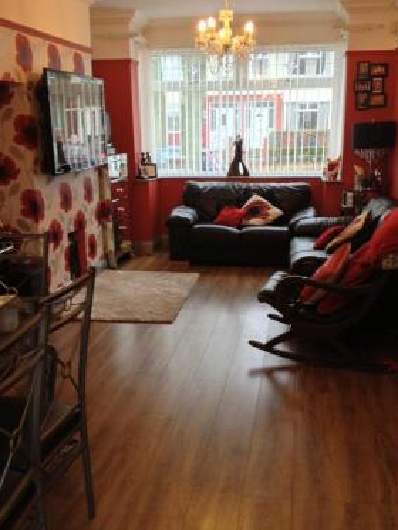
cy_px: 281
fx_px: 628
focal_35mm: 41
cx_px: 208
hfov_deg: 35.1
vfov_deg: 45.7
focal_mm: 4.28
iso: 80
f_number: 2.4
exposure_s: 1/20
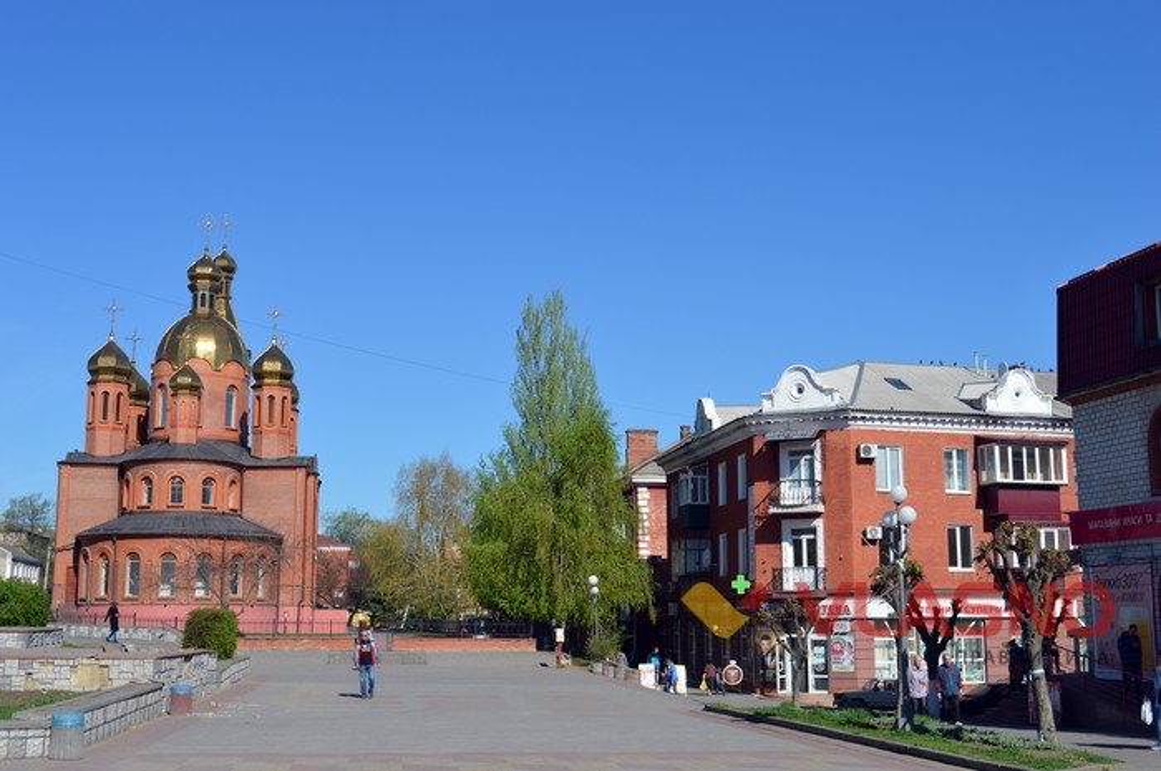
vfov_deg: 29.8
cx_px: 580
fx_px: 1450
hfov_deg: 43.6
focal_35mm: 45
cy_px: 386
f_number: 10
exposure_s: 1/400
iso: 100
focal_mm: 30
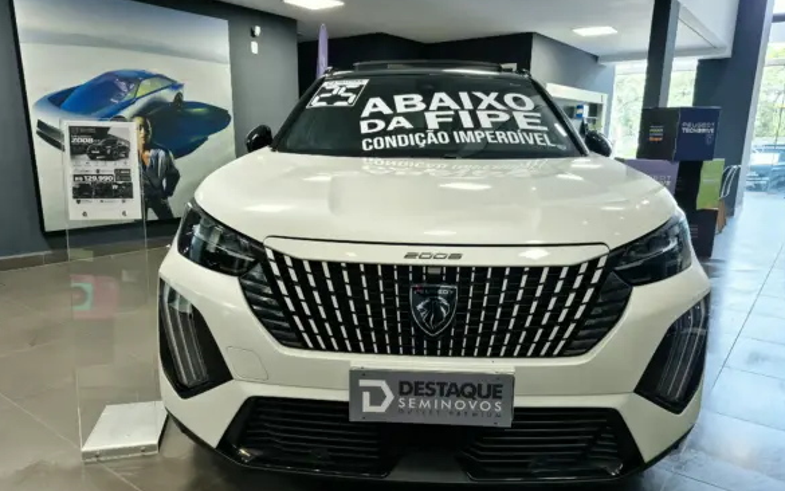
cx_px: 397
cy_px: 274
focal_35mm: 25
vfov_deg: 49.2
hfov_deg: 72.5
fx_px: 535
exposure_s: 1/120
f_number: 1.8
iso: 64
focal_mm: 5.4
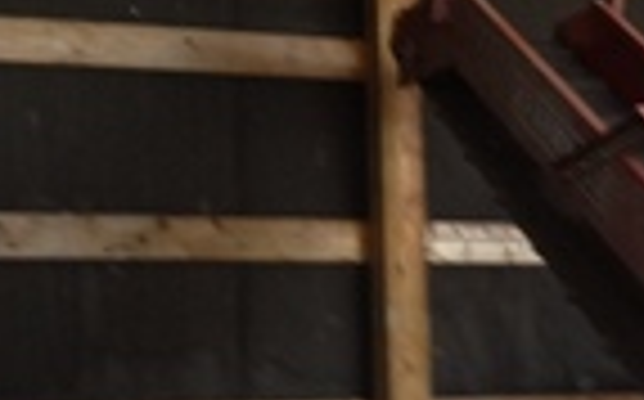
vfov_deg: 9.2
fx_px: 2472
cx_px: 1076
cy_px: 400
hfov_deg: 13.6
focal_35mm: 141
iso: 50
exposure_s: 1/30
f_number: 2.4
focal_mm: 4.28
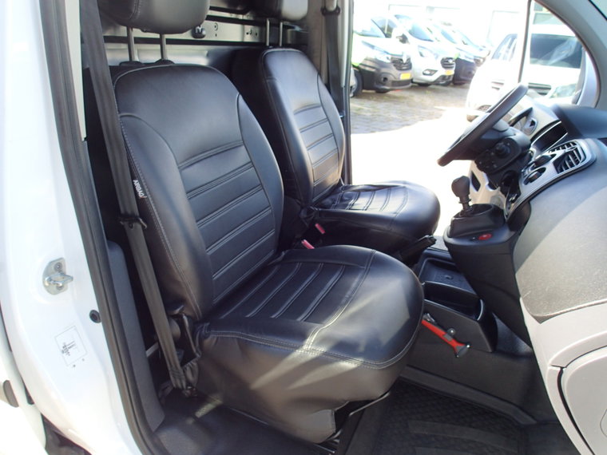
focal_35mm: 25
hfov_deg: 69.4
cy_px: 228
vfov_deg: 54.9
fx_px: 438
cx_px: 304
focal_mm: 4.5
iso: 100
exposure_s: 1/100
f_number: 2.8
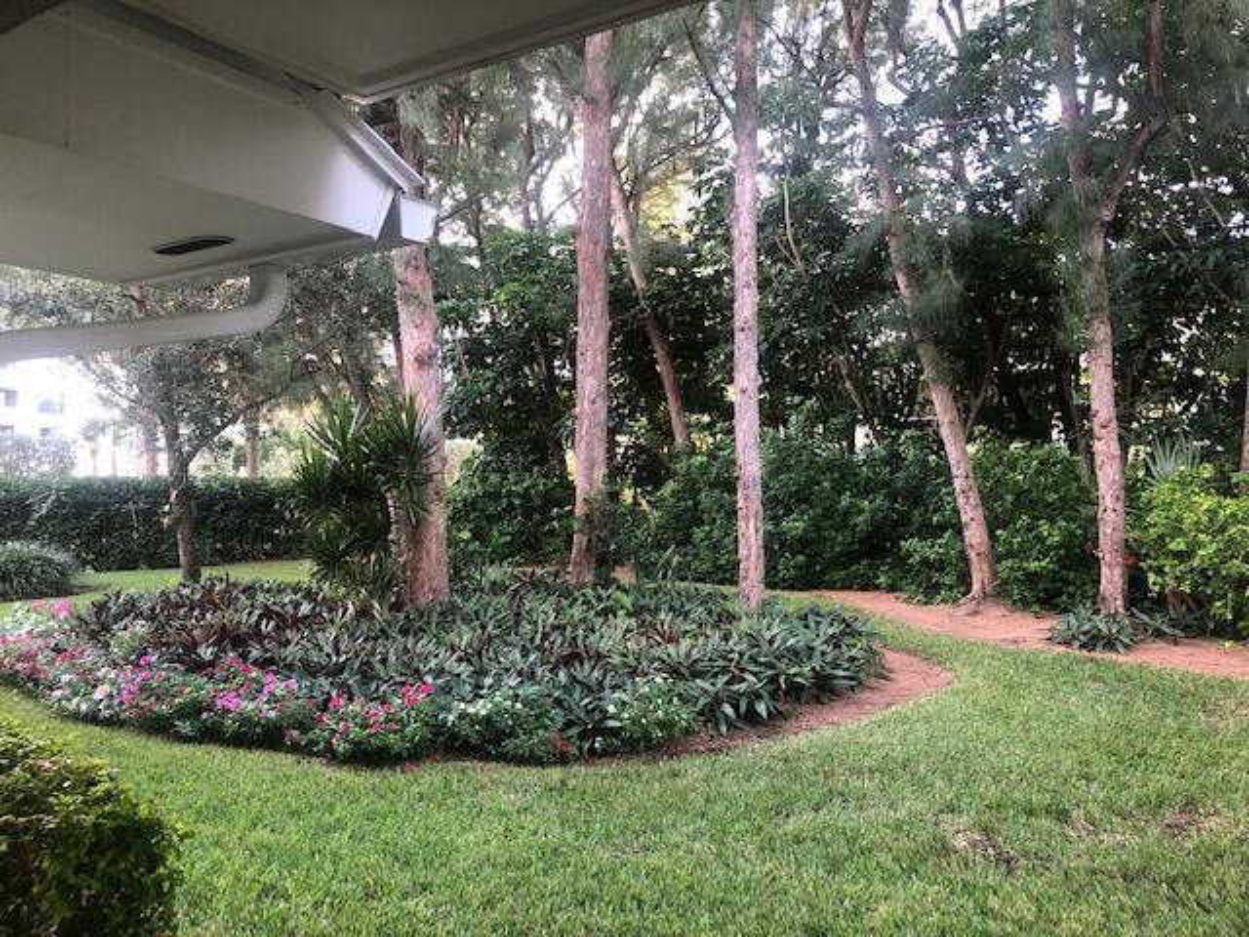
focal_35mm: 28
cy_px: 468
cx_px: 624
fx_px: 1010
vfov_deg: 49.7
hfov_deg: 63.4
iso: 25
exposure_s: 1/40
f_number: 1.8
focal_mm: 4
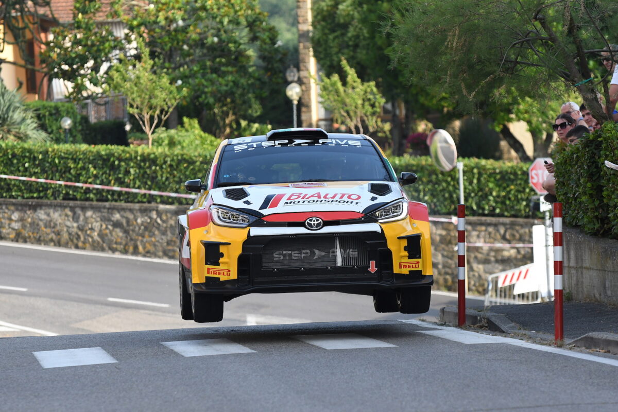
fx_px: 4377
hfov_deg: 8.1
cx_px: 309
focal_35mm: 255
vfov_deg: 5.4
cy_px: 206
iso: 1000
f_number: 4.5
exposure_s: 1/2000
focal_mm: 170
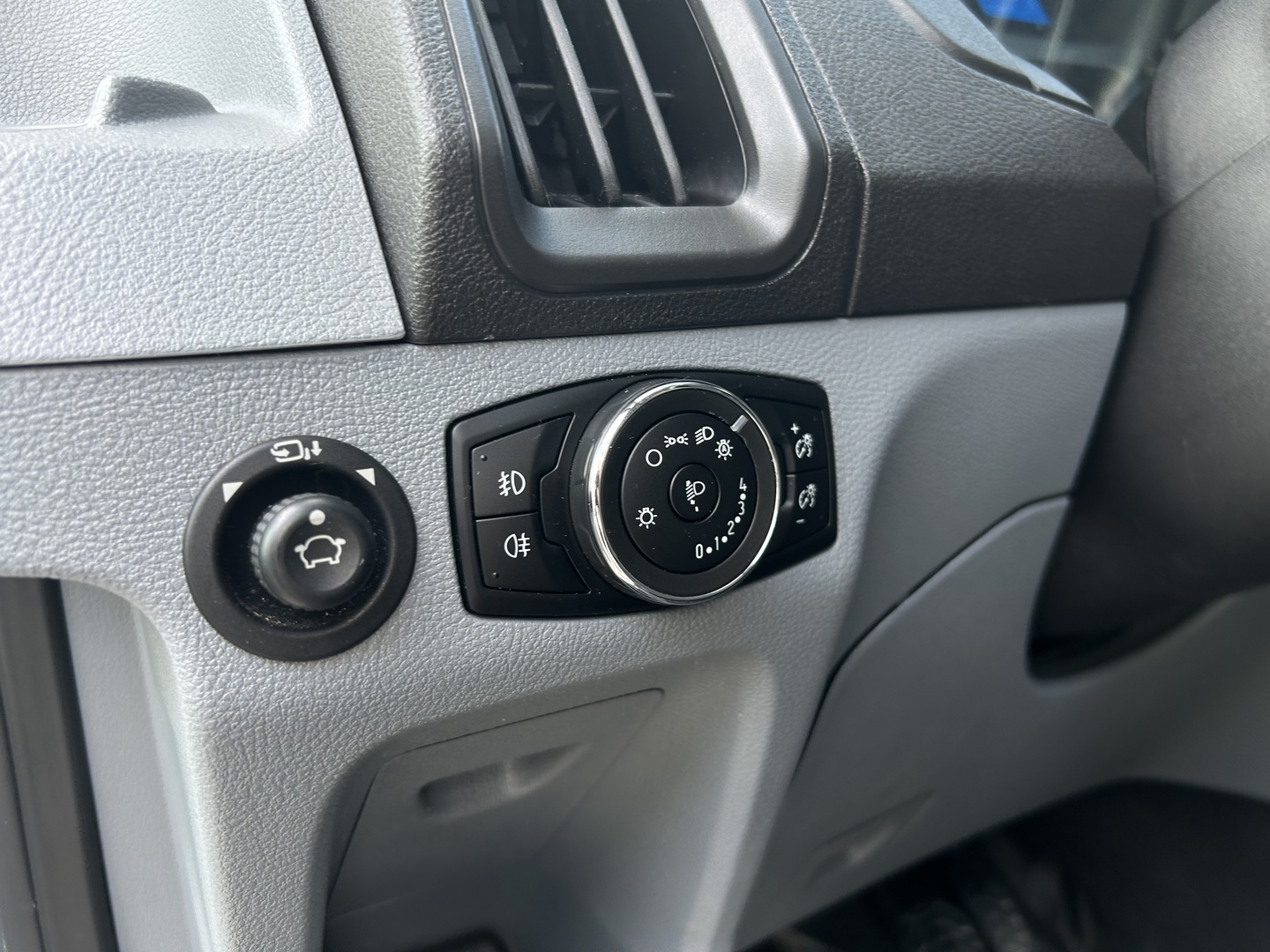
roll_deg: +1.4
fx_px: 954
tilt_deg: -11.7
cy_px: 476
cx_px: 635
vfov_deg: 53.1
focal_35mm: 26
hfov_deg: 67.3
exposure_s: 1/121
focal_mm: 5.7
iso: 50
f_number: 1.5
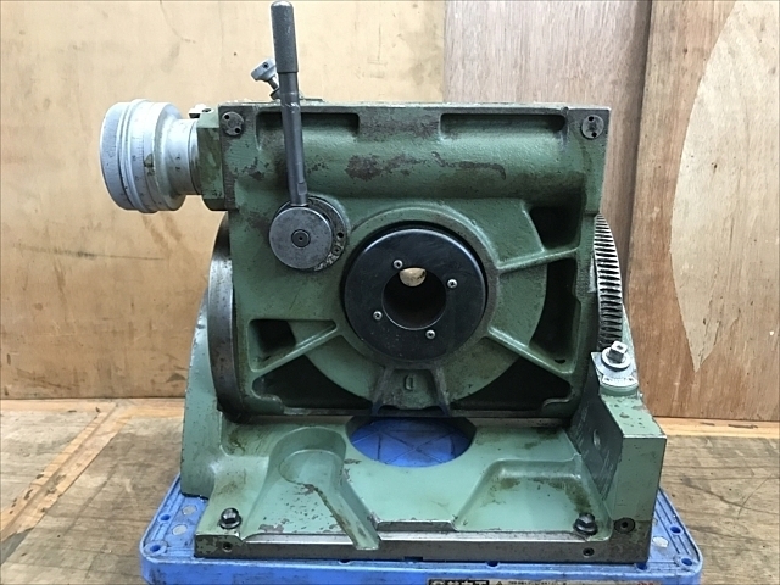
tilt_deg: -19.5
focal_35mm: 28
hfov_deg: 63.4
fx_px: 631
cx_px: 390
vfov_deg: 49.7
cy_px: 292
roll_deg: -1.4
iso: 80
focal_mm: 3.99
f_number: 1.8
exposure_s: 1/15
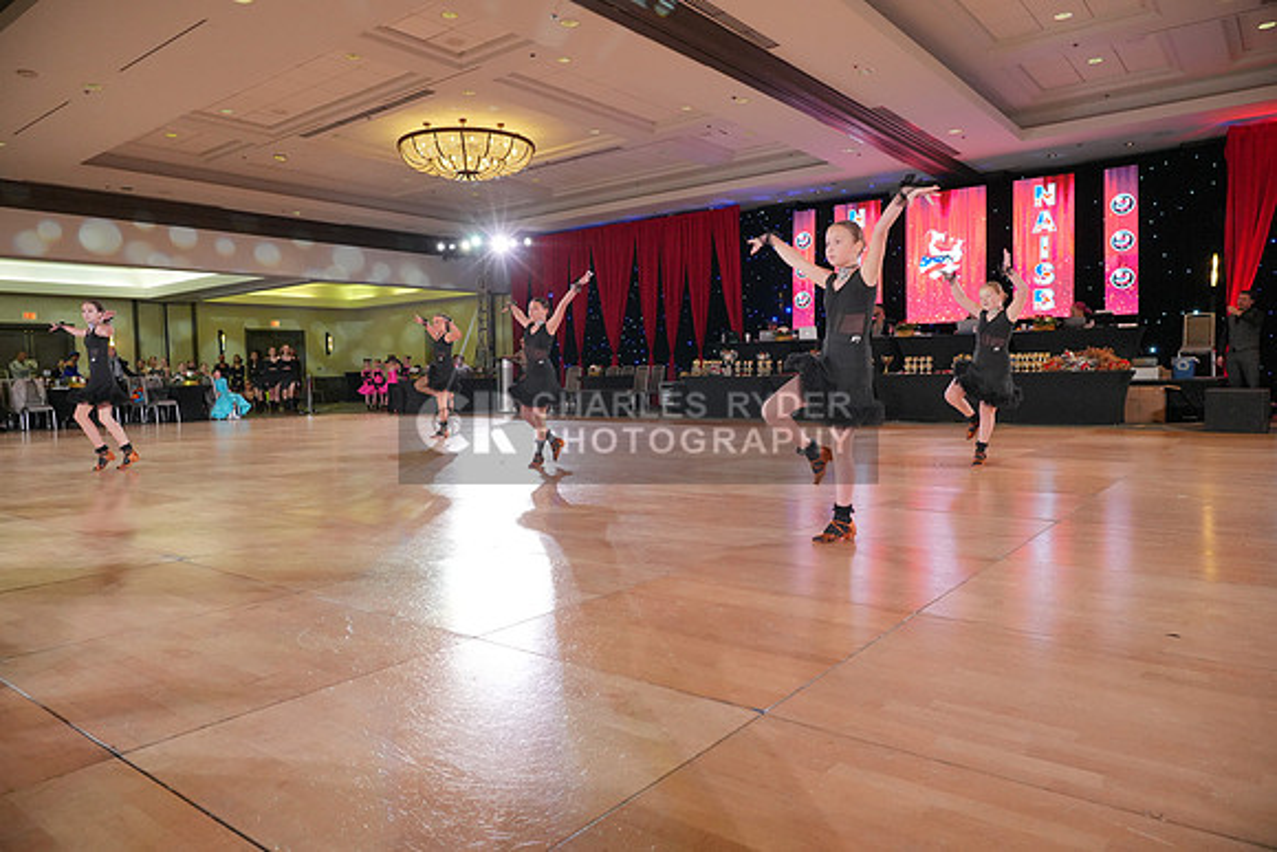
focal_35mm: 24
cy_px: 426
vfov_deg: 53.2
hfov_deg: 73.7
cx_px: 638
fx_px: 851
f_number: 5.6
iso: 5000
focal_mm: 24
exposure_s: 1/400
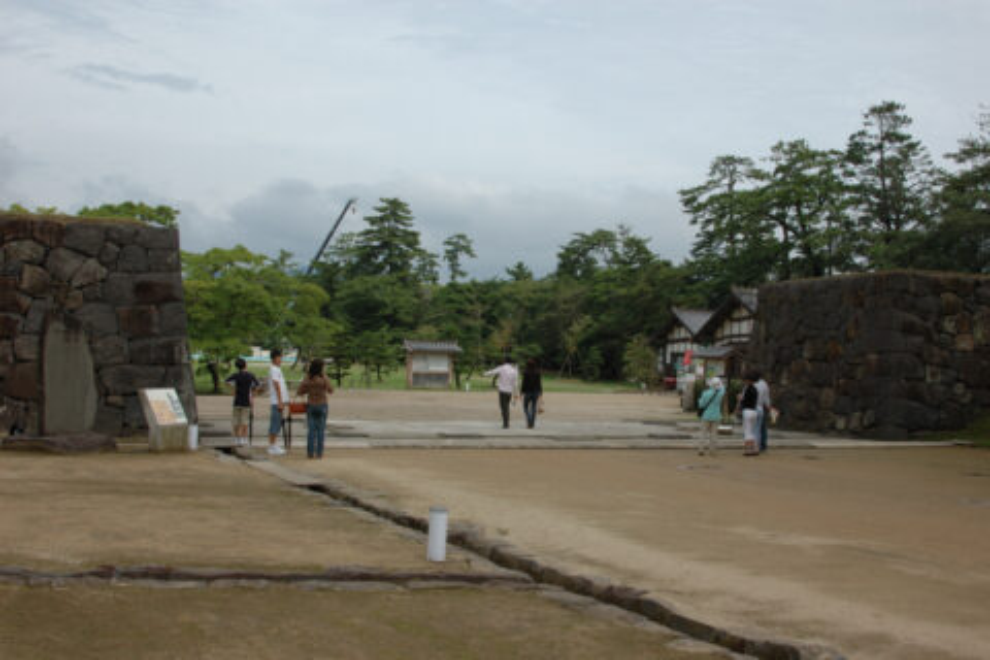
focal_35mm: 42
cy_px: 330
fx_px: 1155
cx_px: 495
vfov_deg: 31.9
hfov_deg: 46.4
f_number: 9
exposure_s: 1/320
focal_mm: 28
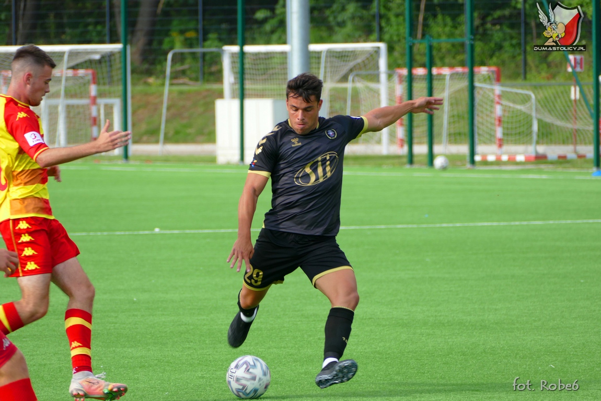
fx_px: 6611
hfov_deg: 5.2
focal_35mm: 396
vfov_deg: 3.5
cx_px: 300
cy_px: 200
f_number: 4
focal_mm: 144.27
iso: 125
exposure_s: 1/640
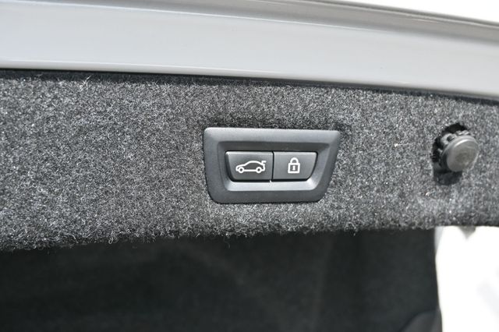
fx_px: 582
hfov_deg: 46.4
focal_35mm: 42
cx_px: 250
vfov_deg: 31.9
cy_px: 166
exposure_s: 1/250
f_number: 5.6
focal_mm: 28
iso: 110
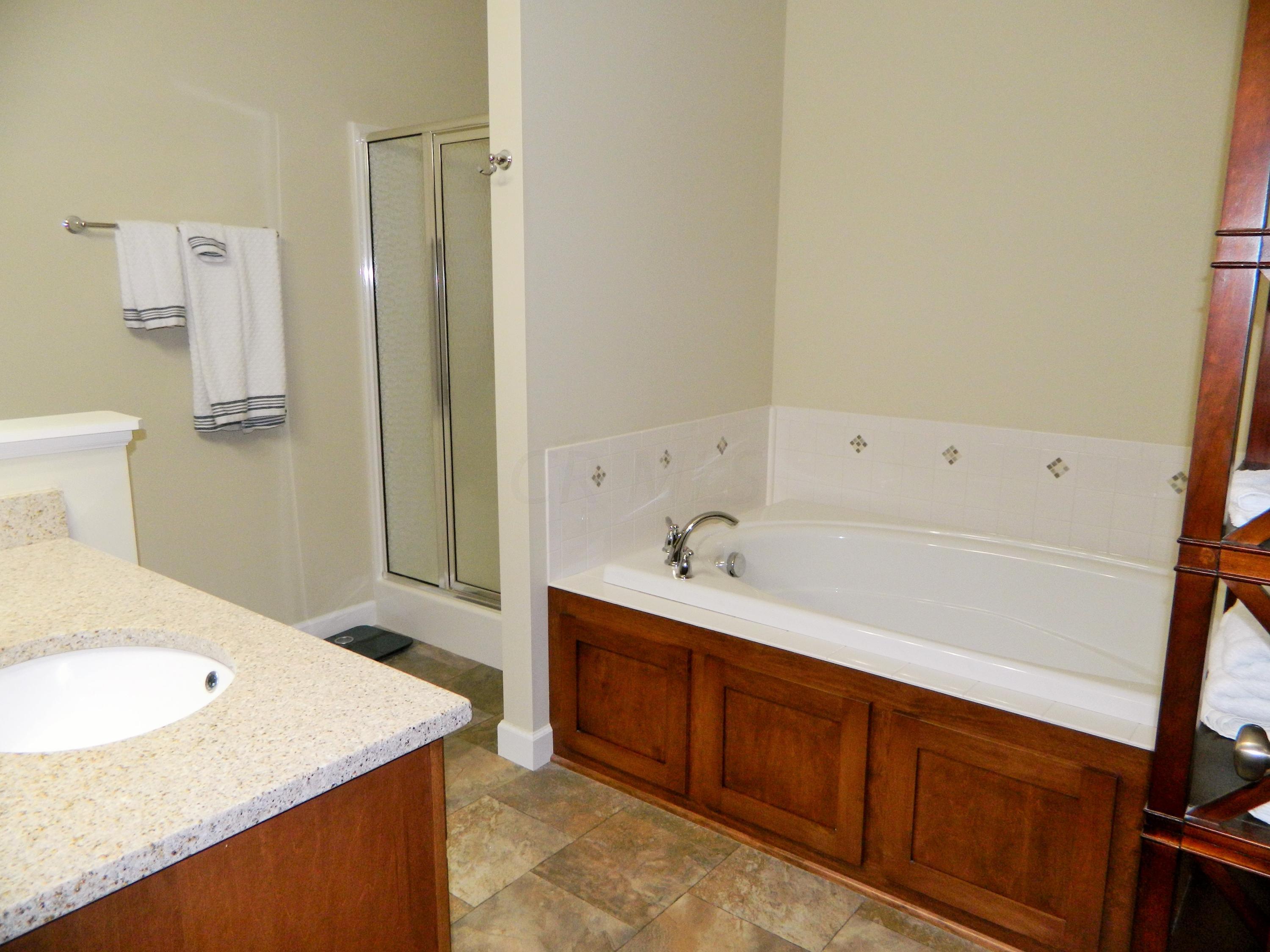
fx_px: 917
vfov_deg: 54.9
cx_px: 635
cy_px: 476
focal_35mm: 25
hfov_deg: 69.4
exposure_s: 1/30
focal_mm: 4.5
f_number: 3.1
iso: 200
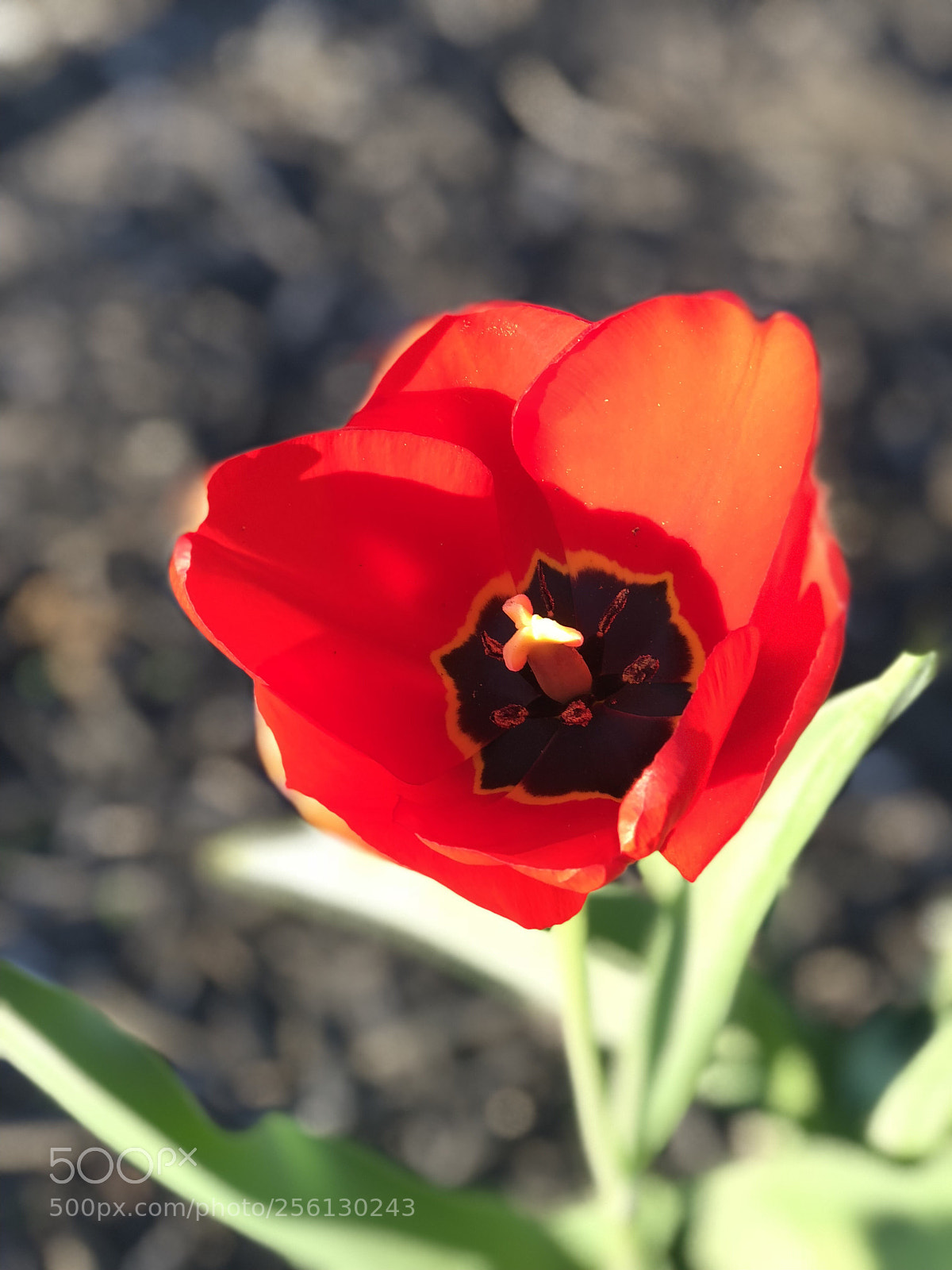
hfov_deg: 25.7
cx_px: 476
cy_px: 635
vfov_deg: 33.8
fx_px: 2090
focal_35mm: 57
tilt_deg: -58.0
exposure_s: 1/120
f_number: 2.8
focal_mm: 6.6
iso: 32
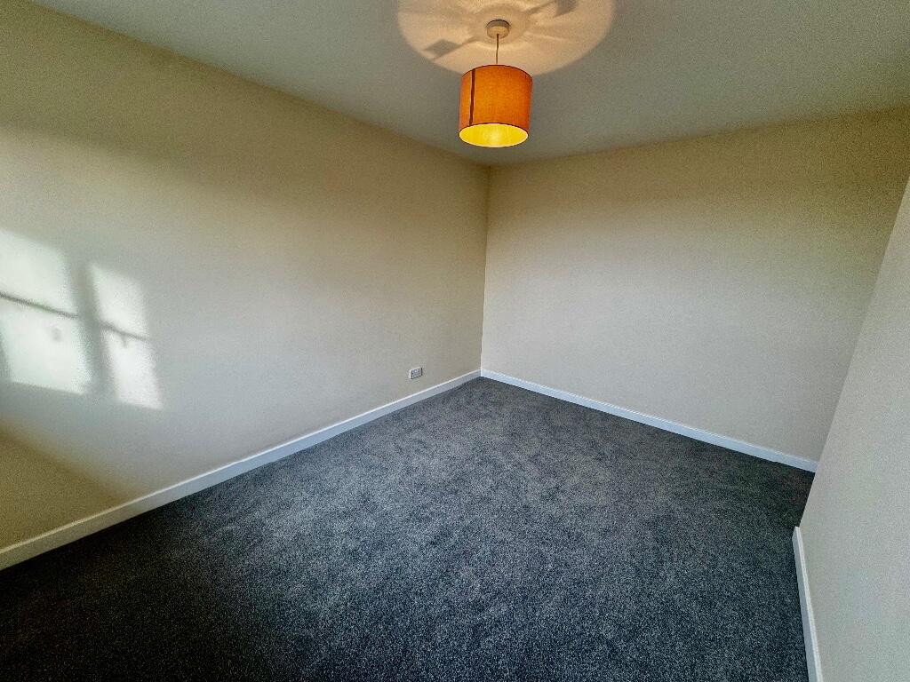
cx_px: 455
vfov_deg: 85.7
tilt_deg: -13.0
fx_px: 368
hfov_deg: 102.1
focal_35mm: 14
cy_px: 341
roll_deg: -1.6
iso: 80
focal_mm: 2.22
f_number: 2.2
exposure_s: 1/100
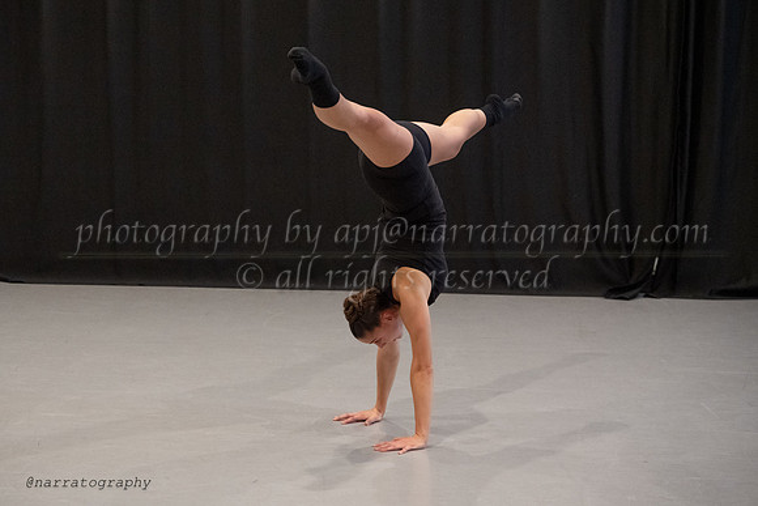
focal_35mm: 89
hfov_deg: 23.0
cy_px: 220
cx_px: 329
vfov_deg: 15.4
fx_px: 1865
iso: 6400
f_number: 3.5
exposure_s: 1/400
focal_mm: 75
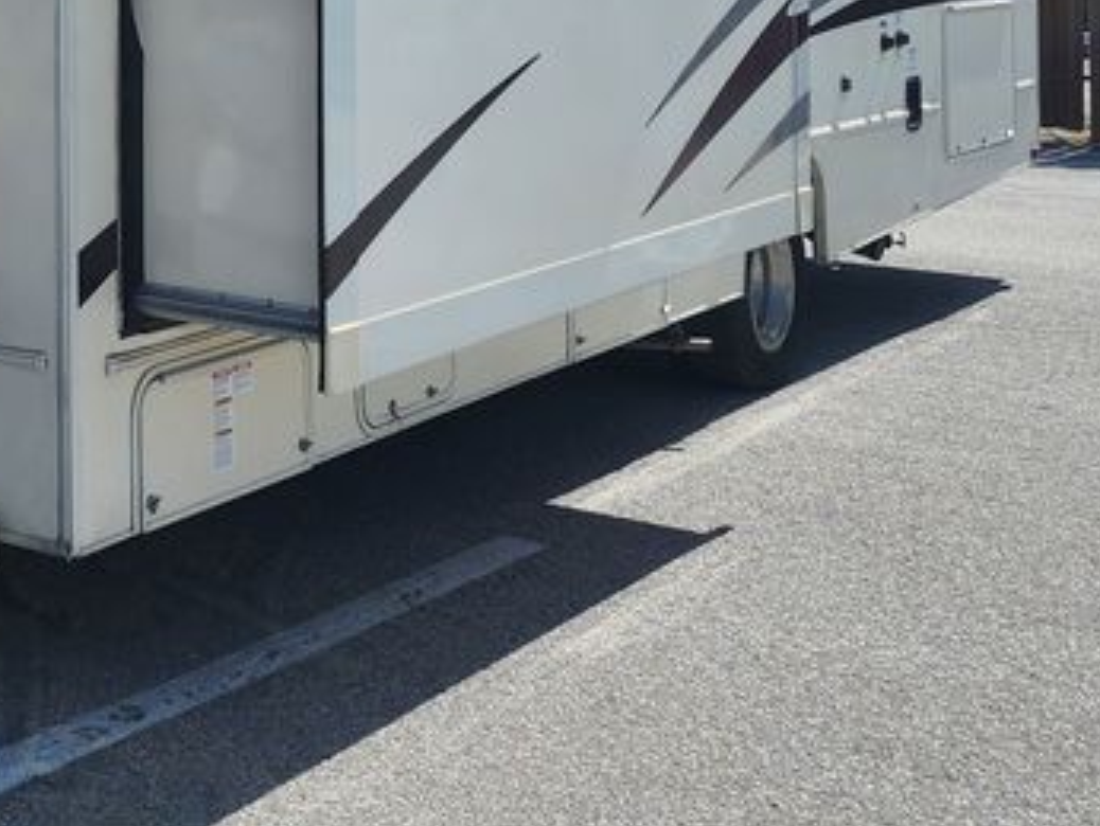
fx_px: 2162
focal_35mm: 68
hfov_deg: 25.7
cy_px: -137
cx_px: -200
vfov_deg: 20.4
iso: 12
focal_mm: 6.4
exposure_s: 1/1628
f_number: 1.8
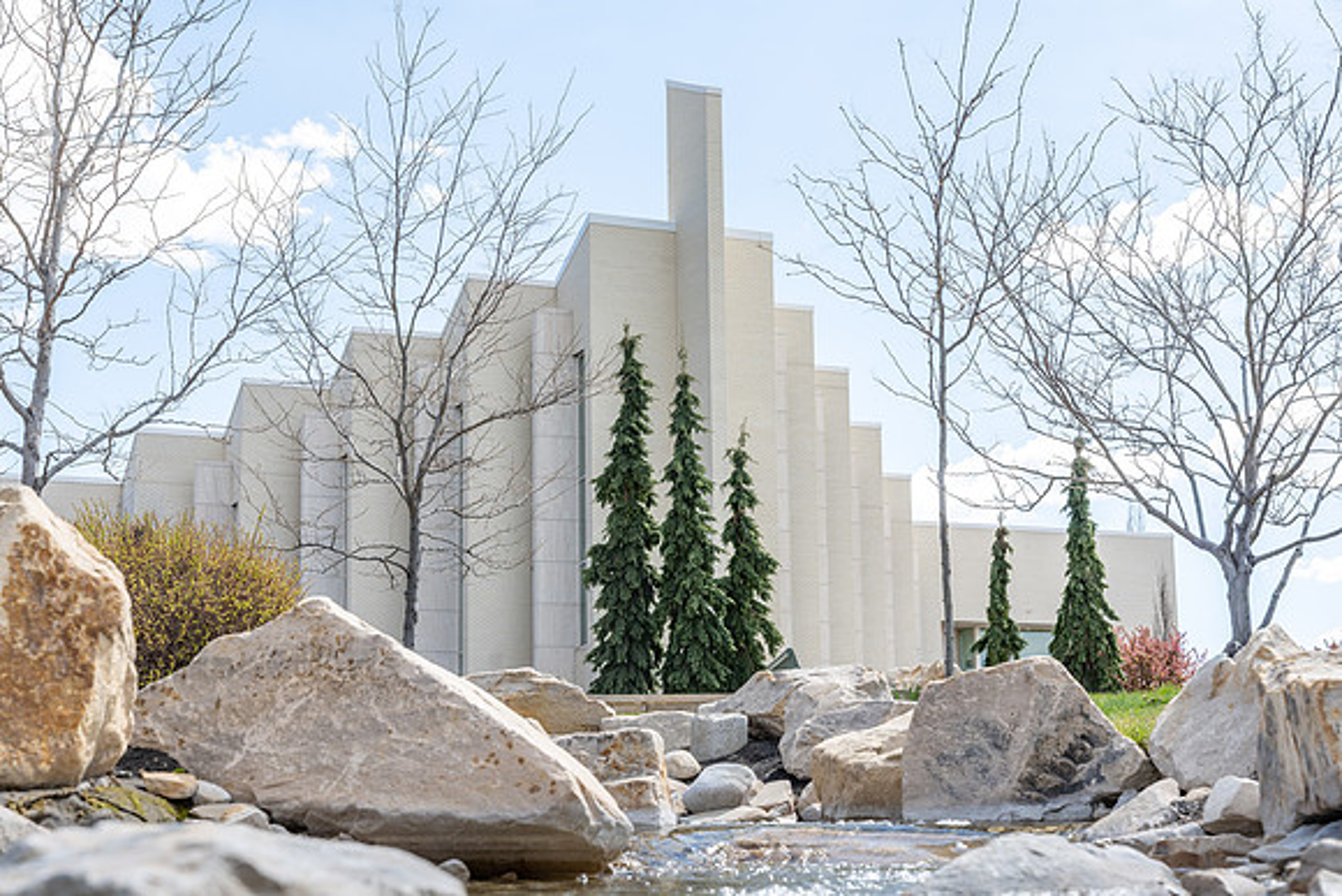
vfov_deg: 26.3
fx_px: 1914
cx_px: 633
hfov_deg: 38.6
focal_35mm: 51
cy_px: 467
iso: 100
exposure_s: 1/200
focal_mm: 48
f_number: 8
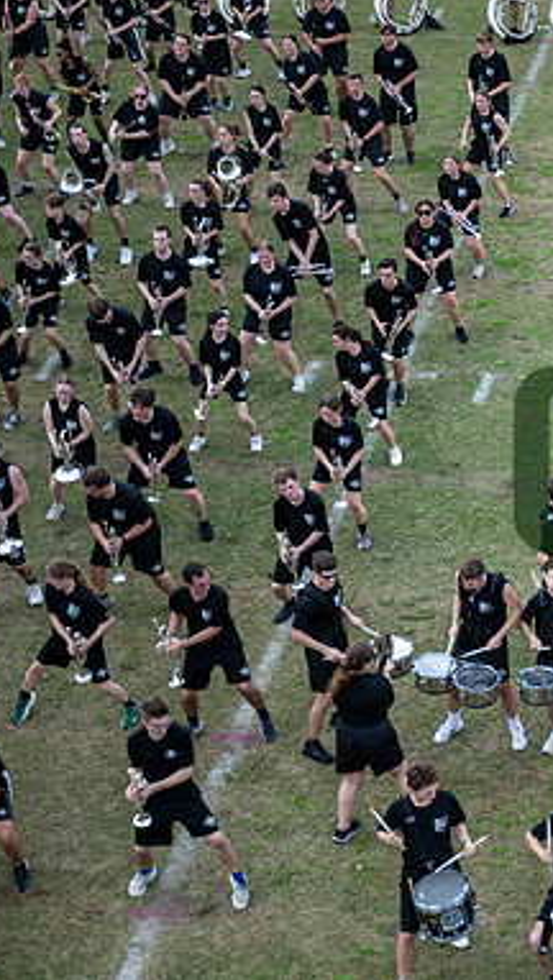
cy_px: 487
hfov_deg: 12.8
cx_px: 707
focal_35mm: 92
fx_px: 2394
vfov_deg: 23.2
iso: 250
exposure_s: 1/1250
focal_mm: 58
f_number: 2.8
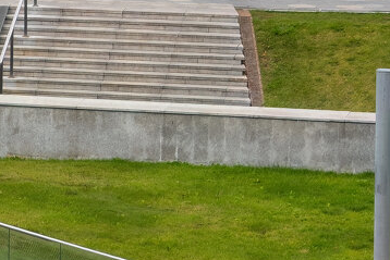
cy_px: -446
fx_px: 3598
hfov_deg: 6.0
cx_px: -524
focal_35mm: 332
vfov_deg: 4.0
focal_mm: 58
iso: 100
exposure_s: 1/160
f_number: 8
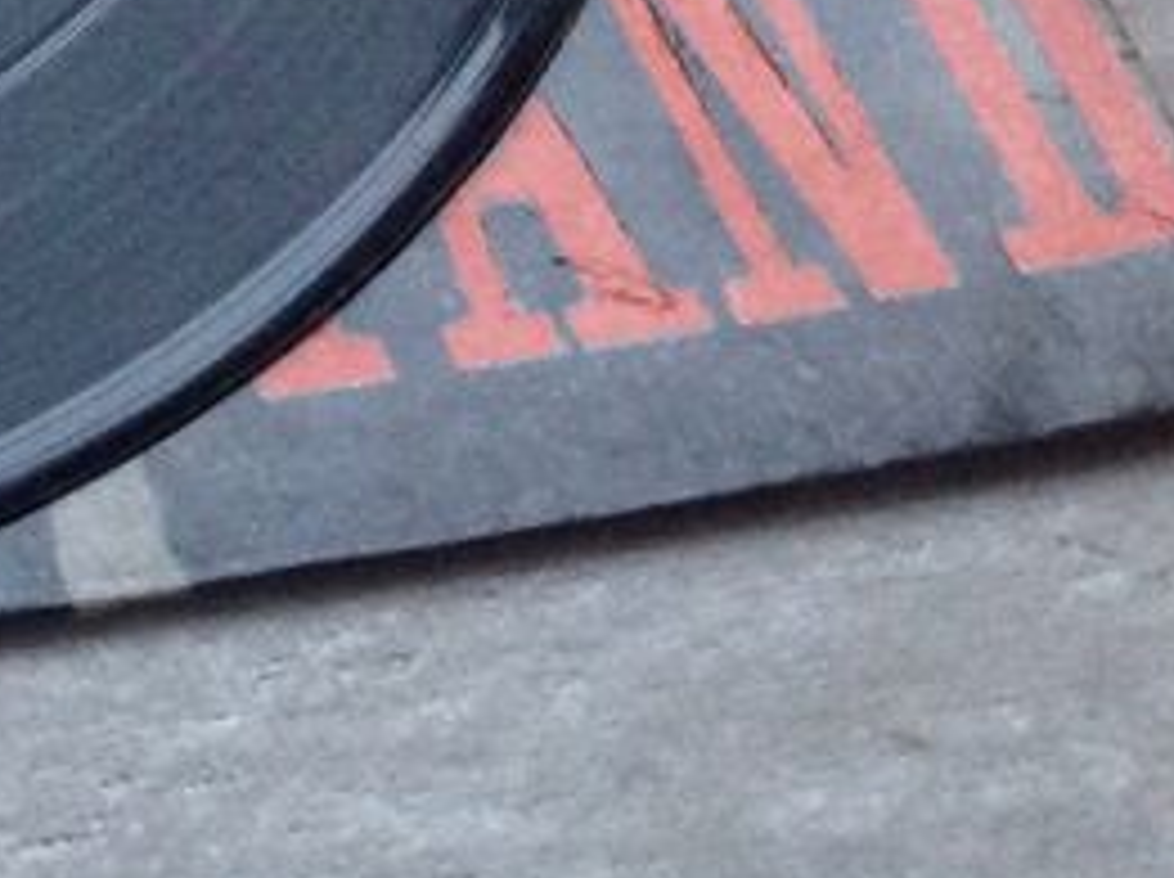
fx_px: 4538
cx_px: -990
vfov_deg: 10.6
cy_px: -480
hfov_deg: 13.2
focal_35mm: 134
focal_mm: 4.28
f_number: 2.4
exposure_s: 1/15
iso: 250
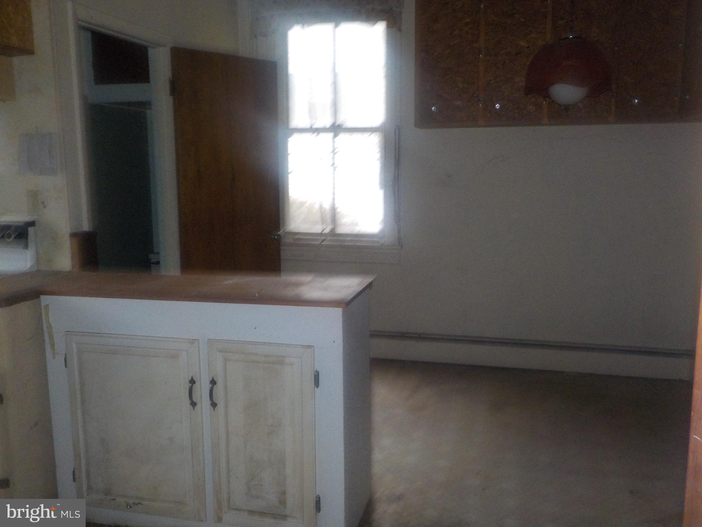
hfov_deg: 60.0
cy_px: 264
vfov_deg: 46.8
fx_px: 608
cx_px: 351
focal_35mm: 30
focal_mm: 4.1
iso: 400
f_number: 3.3
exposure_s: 1/15
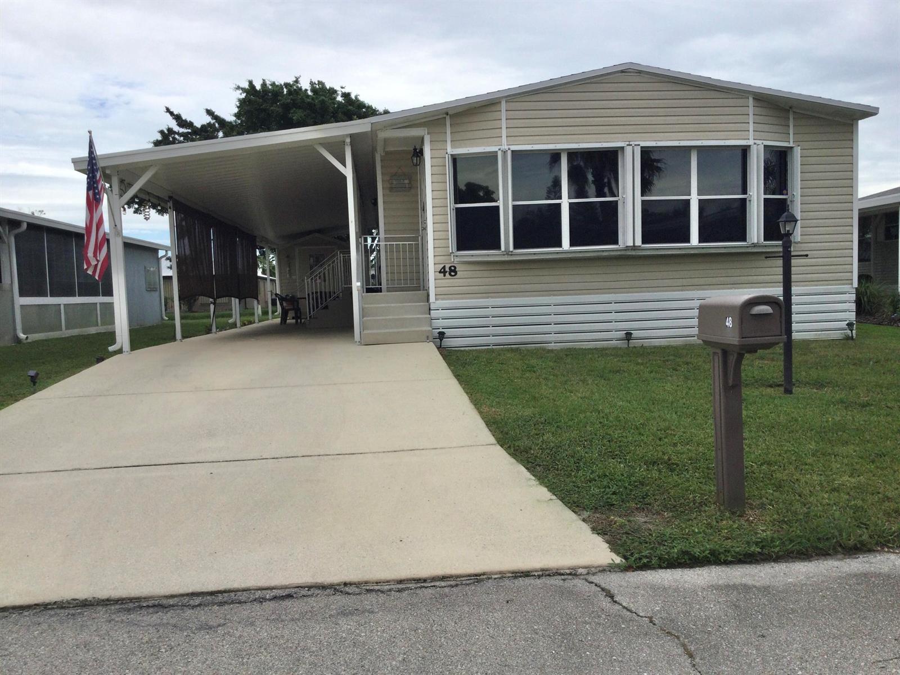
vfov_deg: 45.4
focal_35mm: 31
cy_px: 338
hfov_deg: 58.4
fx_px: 806
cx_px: 450
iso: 25
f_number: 2.4
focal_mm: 3.3
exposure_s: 1/936
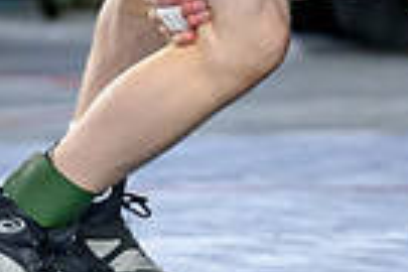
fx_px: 6754
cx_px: 692
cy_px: -113
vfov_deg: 2.3
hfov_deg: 3.4
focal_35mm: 596
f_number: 2.8
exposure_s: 1/800
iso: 2000
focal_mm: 96
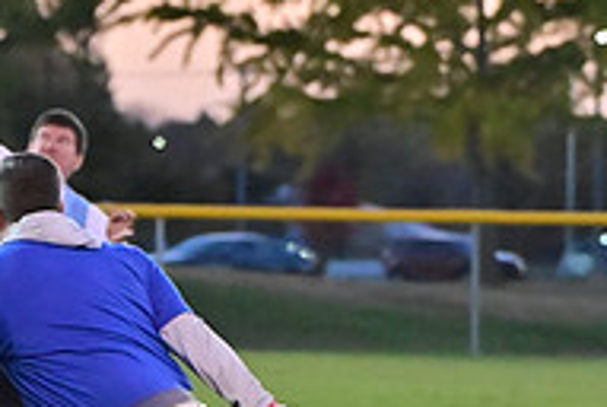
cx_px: -226
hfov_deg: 4.1
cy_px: 494
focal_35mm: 500
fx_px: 8444
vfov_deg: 2.8
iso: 6400
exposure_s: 1/500
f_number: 4
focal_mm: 110
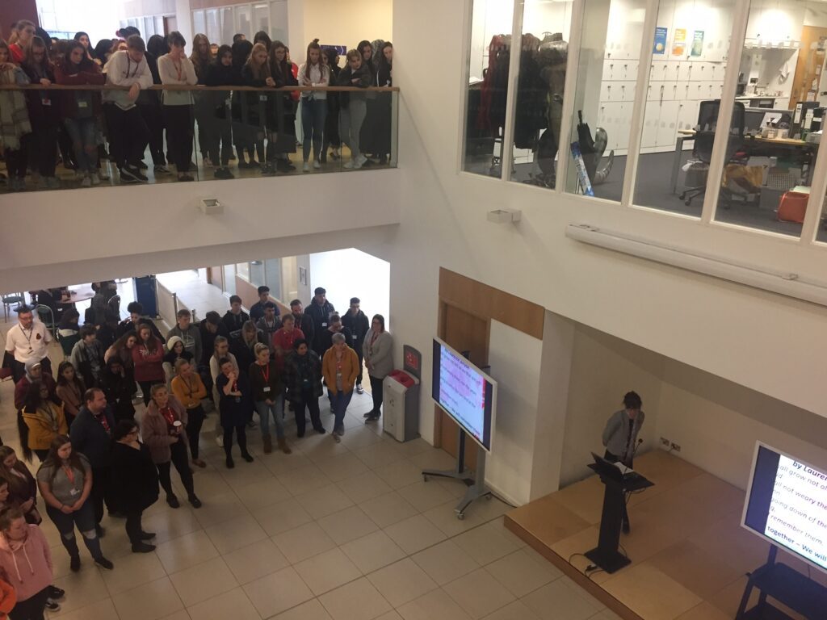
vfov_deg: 48.2
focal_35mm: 29
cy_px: 310
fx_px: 693
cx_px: 414
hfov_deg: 61.7
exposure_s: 1/33
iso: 160
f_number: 2.2
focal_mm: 4.15
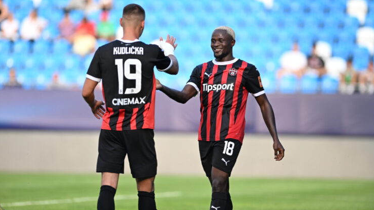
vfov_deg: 3.8
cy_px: 92
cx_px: 187
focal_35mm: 316
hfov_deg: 6.8
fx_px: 3134
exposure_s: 1/2000
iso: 640
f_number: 2.8
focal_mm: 300
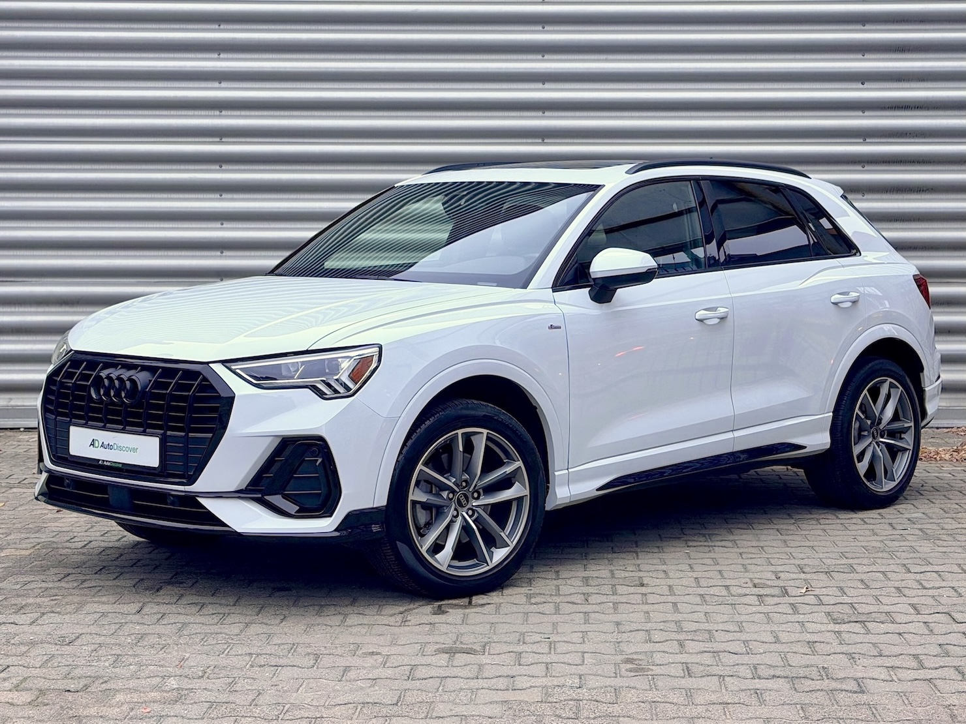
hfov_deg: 39.7
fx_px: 1339
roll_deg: +0.2
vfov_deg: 30.3
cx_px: 483
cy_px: 362
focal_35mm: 48
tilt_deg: -1.4
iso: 125
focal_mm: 6.76
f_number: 1.78
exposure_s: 1/60
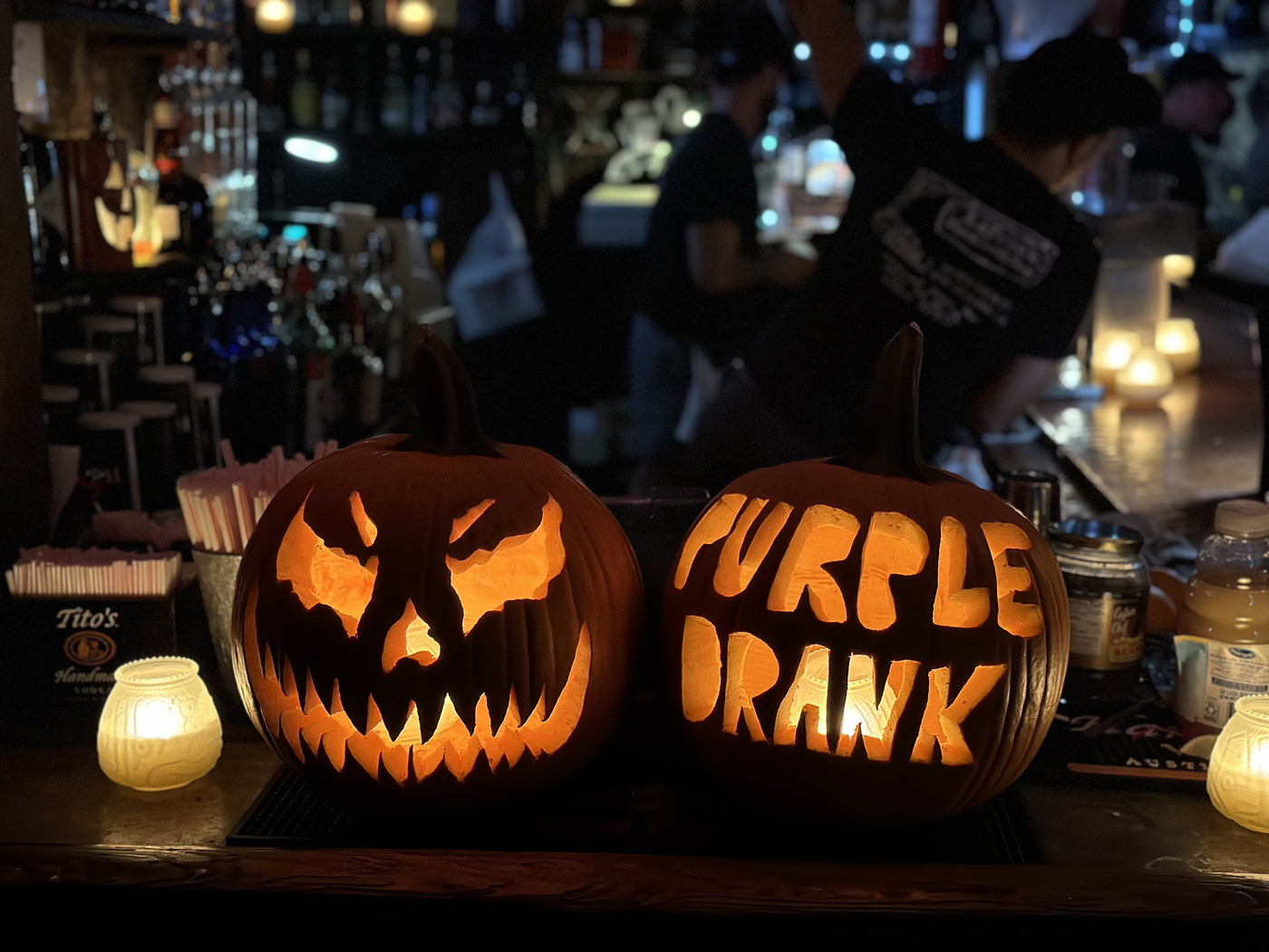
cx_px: 634
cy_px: 476
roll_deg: -0.4
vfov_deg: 30.3
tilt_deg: -11.9
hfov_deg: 39.7
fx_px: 1760
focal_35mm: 48
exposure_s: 1/30
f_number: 1.78
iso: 1000
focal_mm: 6.86
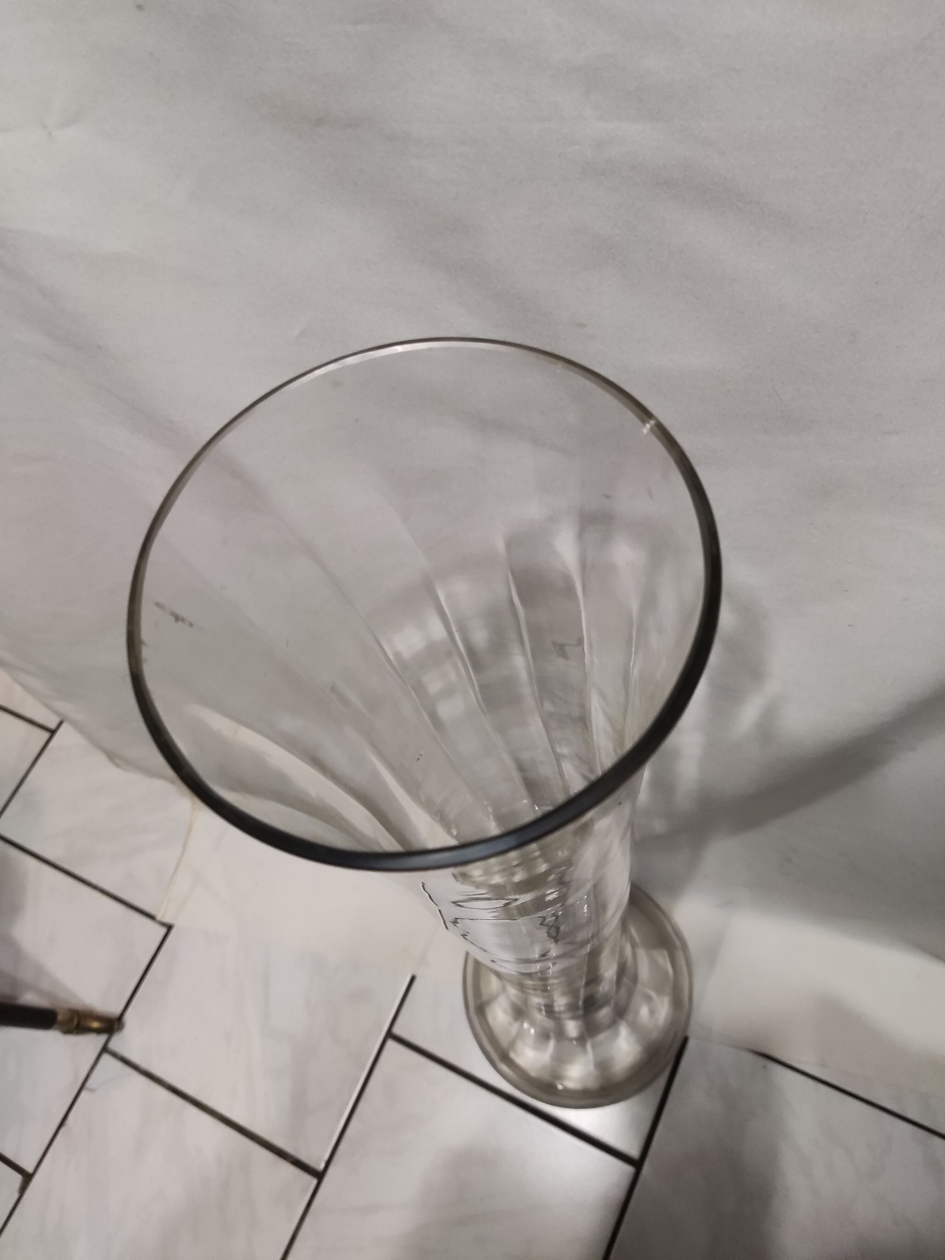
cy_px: 630
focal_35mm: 25
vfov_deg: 69.4
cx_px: 472
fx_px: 910
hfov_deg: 54.9
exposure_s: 1/33
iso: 802
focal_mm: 4.71
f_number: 1.79
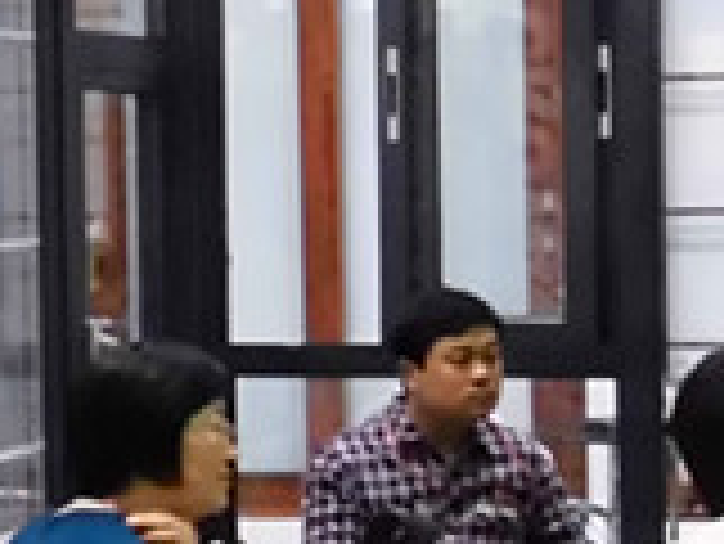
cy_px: 268
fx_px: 2365
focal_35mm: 113
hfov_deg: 17.1
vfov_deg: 13.1
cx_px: 693
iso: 400
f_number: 3.2
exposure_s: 1/60
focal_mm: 4.6
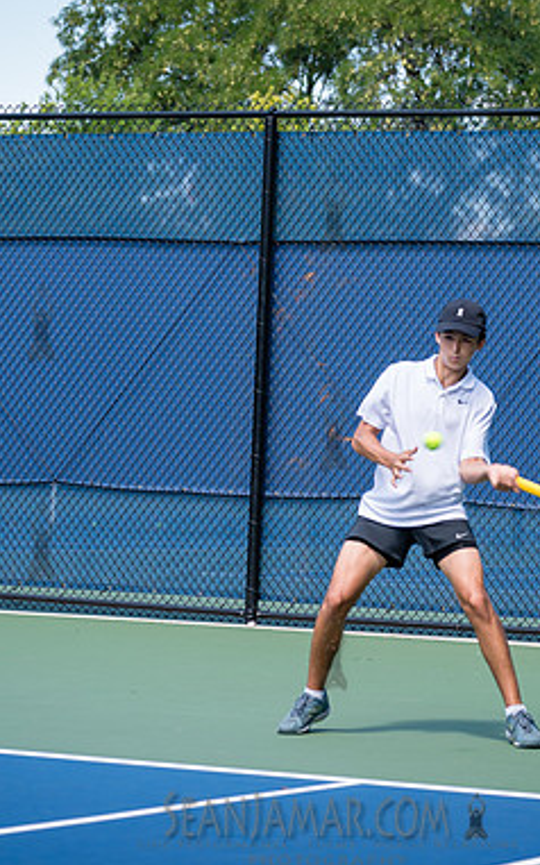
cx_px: 414
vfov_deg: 14.6
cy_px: 423
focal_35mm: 143
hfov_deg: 9.1
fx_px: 3368
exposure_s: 1/320
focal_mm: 76
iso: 100
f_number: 4
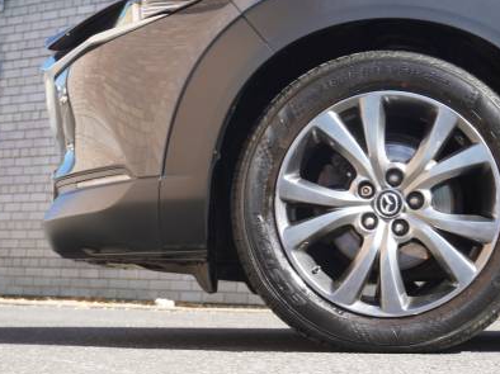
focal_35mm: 89
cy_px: 165
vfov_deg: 16.6
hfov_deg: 21.8
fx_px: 1285
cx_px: 369
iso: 100
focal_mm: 38
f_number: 5.6
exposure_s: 1/60
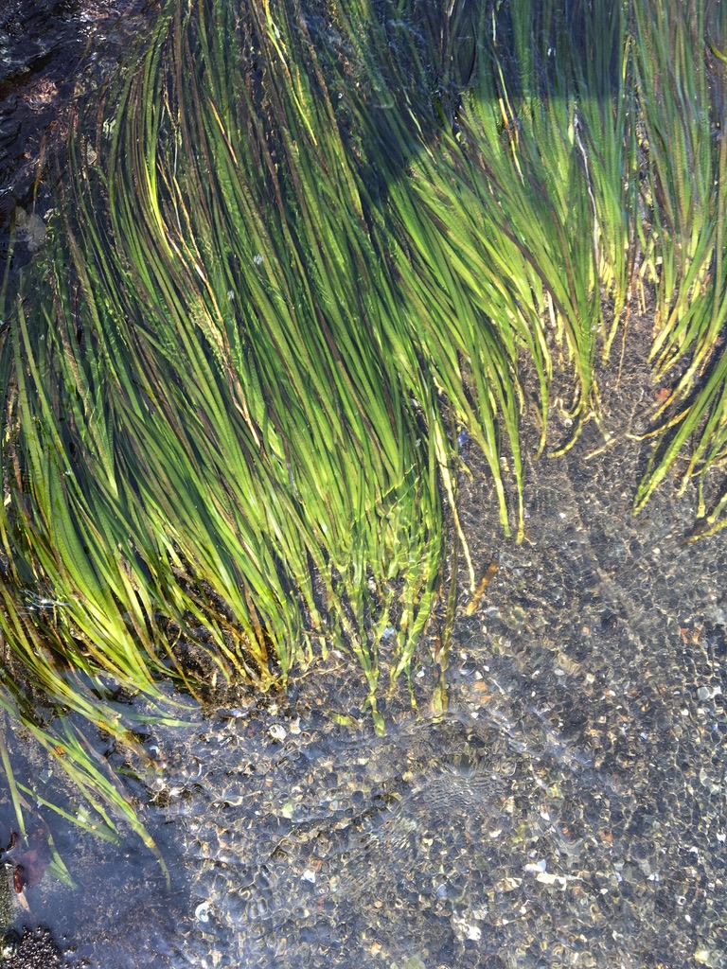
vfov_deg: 61.7
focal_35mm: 29
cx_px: 364
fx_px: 812
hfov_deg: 48.2
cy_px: 484
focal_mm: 4.15
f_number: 2.2
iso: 25
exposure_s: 1/264
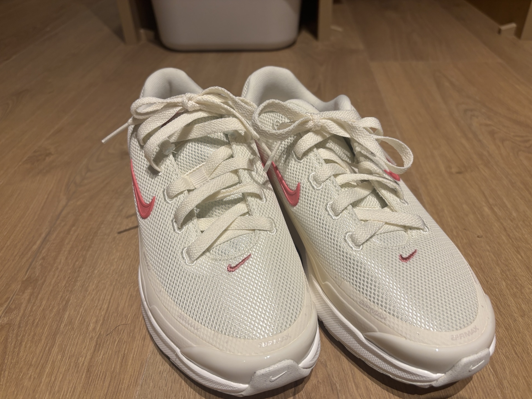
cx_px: 270
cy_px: 206
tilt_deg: -37.1
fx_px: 415
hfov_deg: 65.3
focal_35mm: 27
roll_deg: +2.7
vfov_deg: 51.3
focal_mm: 5.96
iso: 80
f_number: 1.6
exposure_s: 1/50
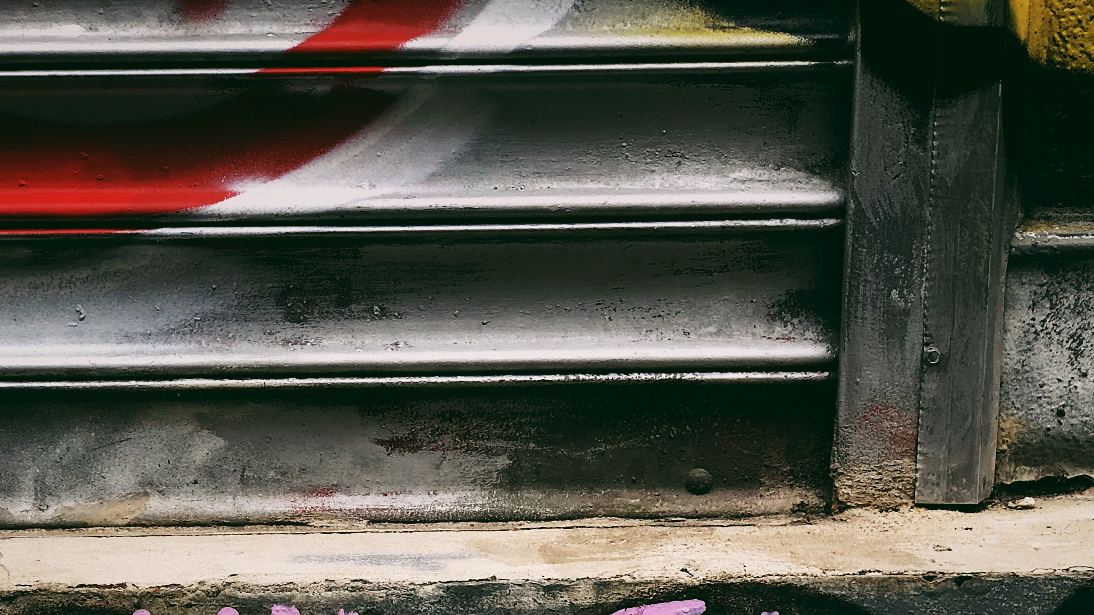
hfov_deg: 26.8
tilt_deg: -10.6
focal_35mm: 79
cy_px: 658
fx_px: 2292
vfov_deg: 15.0
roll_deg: +1.7
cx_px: 524
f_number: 2.4
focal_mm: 6
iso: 25
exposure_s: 1/60
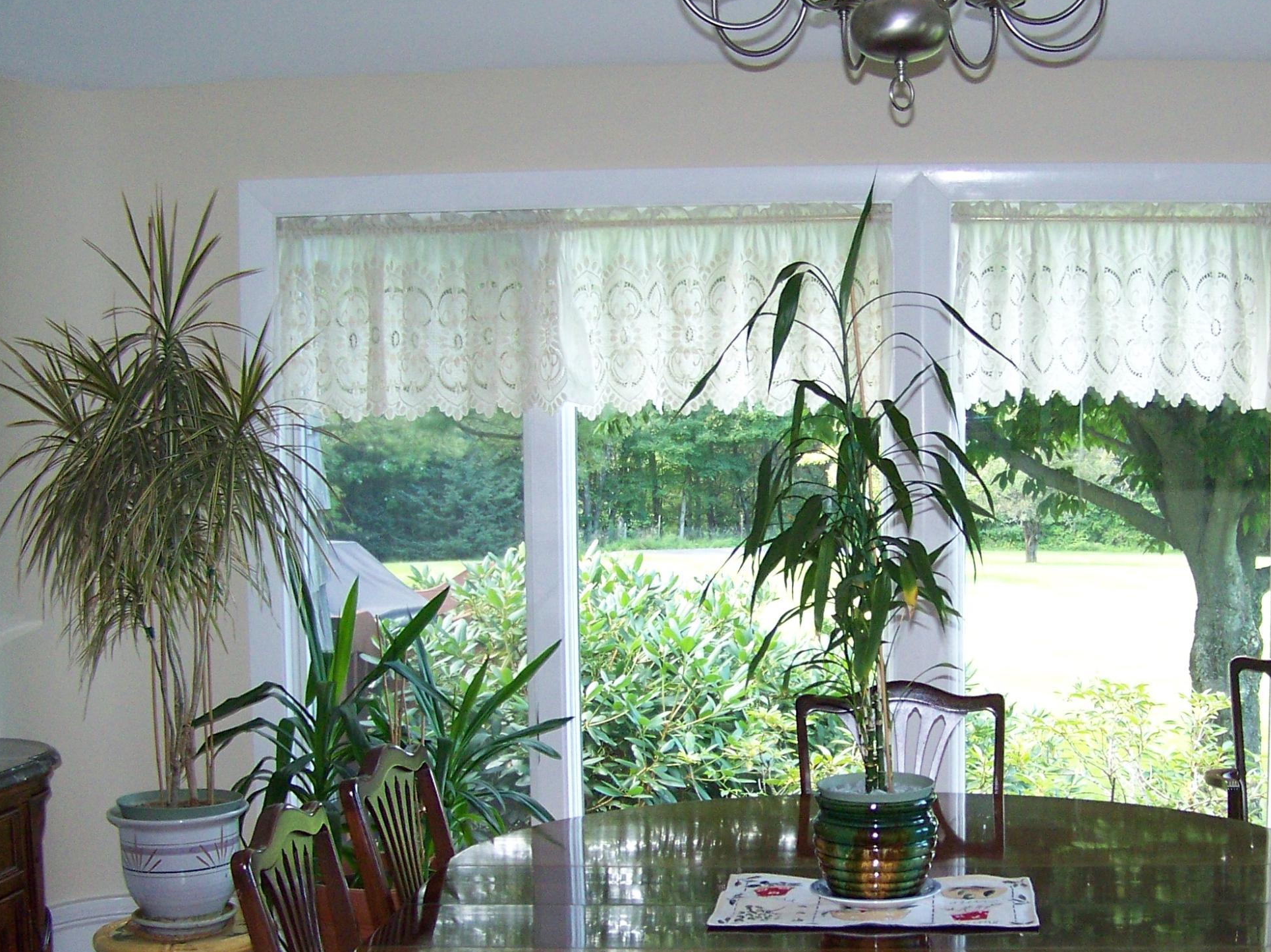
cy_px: 653
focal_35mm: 56
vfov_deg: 25.9
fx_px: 2056
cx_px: 849
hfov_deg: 34.0
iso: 160
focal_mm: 5.85
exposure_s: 1/30
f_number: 2.8
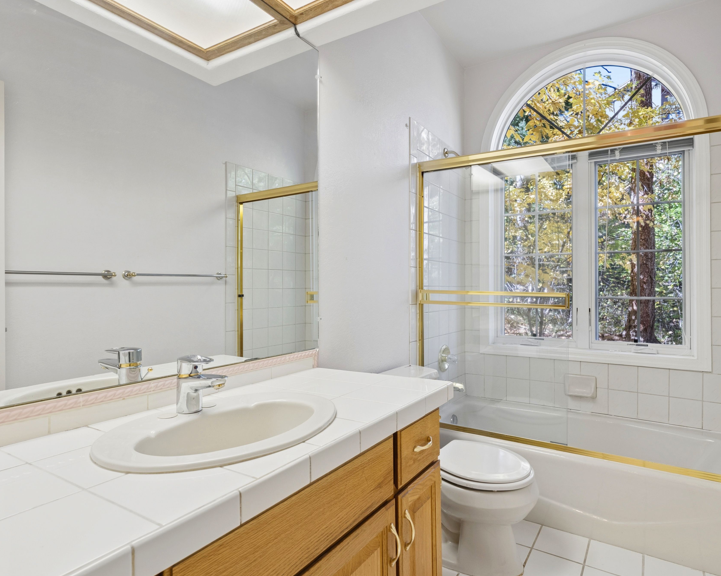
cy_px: 285
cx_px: 399
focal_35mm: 19
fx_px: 405
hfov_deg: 83.0
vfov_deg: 70.8
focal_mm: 16
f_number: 8
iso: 500
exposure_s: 1/30
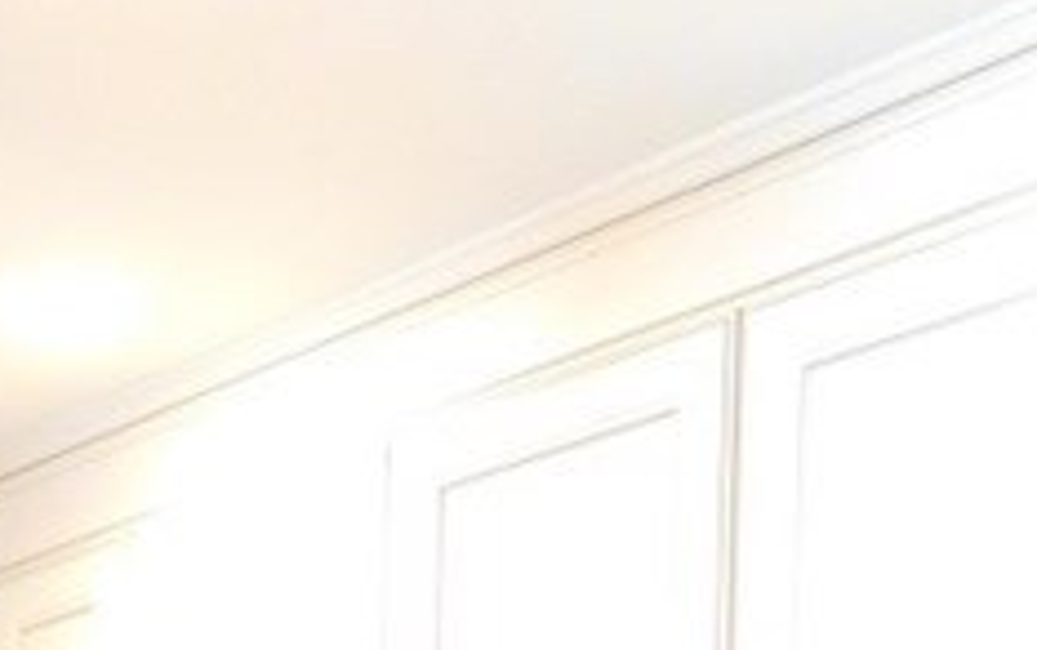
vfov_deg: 10.4
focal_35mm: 107
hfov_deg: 18.1
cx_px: -318
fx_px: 3026
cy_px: 1614
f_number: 3
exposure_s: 1/15
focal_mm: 4
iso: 400
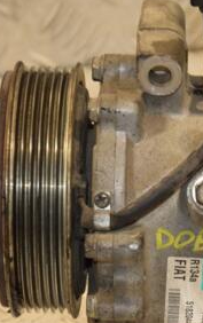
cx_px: 219
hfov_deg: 4.8
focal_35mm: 276
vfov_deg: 7.6
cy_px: 216
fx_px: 2436
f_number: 5.6
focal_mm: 85
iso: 800
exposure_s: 1/125
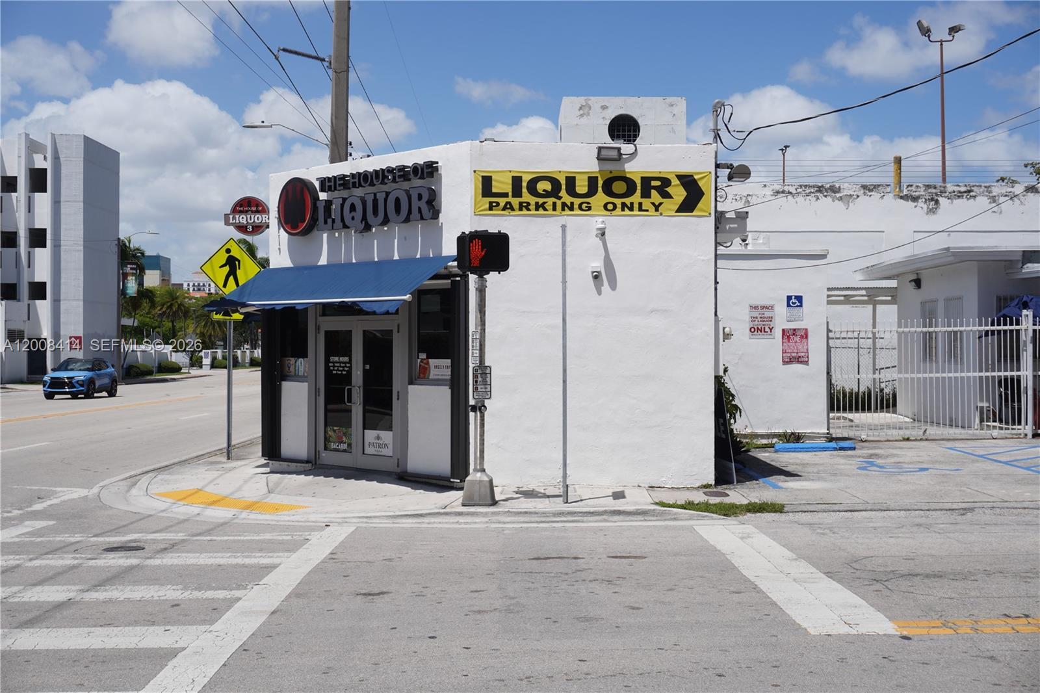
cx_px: 520
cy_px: 346
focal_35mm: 40
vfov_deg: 33.0
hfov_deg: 47.9
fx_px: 1170
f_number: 9
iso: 50
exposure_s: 1/200
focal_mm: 27
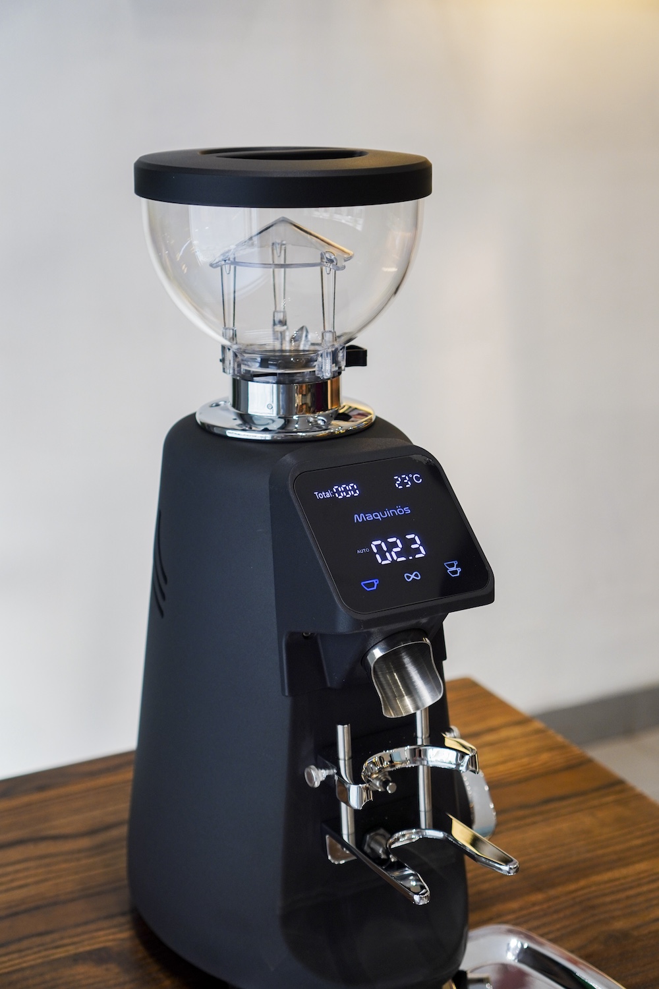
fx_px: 1441
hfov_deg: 25.8
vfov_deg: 37.9
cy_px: 494
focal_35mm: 52
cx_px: 330
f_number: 3.2
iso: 250
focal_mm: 35
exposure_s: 1/30
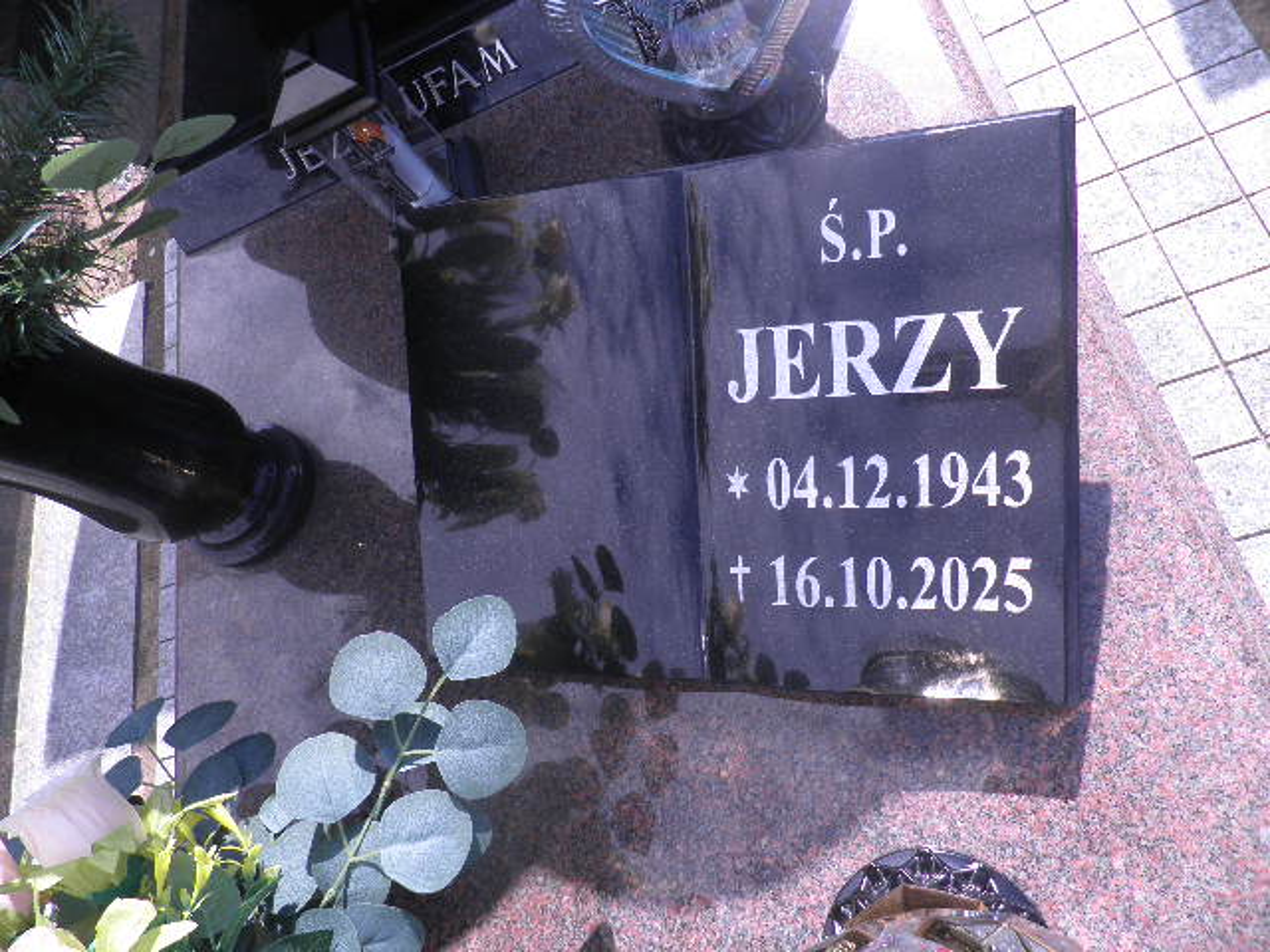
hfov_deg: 71.6
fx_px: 881
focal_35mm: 24
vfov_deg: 56.8
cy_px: 476
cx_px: 635
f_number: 3.3
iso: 64
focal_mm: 4.3
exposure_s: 1/400
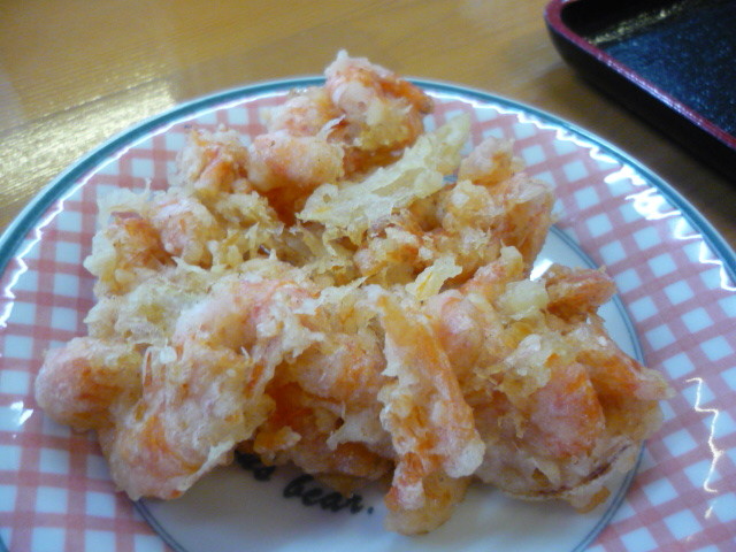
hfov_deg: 55.4
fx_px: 702
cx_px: 368
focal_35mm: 33
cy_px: 276
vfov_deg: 42.9
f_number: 2.8
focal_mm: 5.5
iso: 400
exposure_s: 1/30
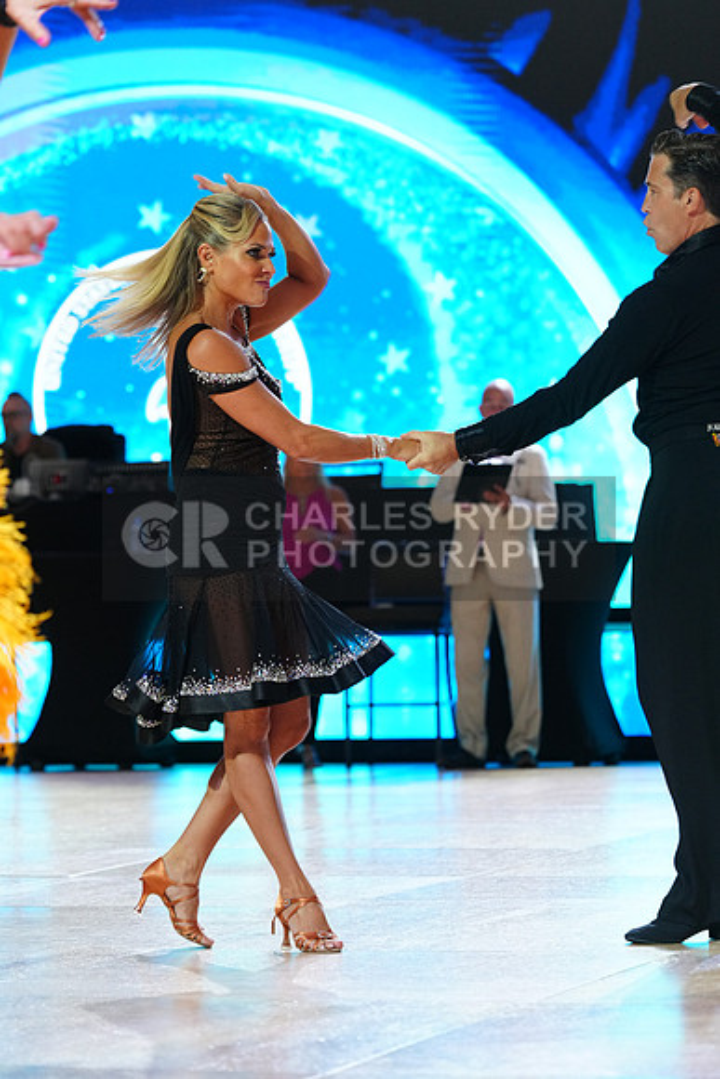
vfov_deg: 15.2
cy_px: 540
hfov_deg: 10.2
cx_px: 360
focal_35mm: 135
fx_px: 4047
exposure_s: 1/320
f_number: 4
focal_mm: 135
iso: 2500
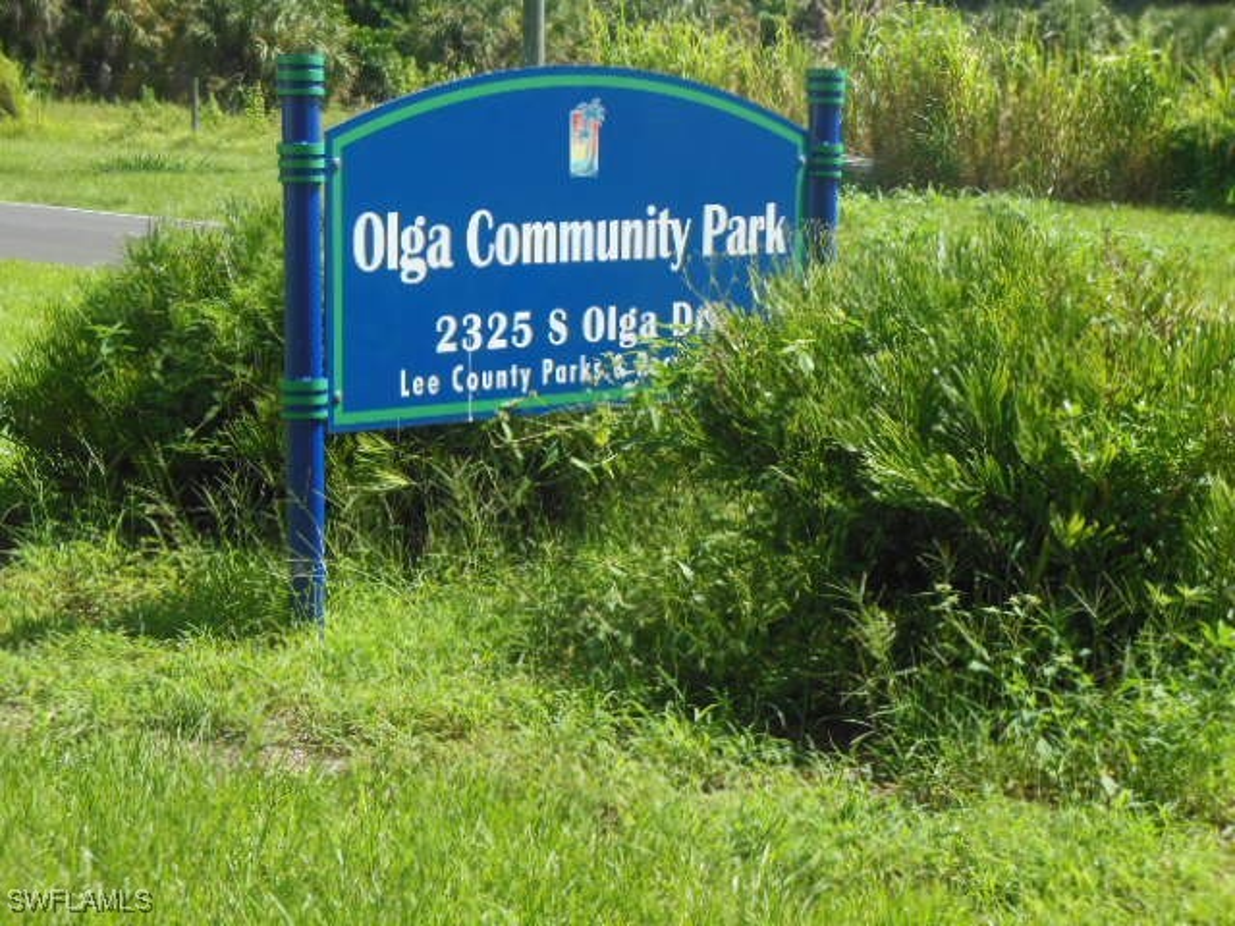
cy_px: 463
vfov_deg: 17.0
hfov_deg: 22.5
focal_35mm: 87
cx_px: 618
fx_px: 3104
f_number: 4.6
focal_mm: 15.5
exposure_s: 1/500
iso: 125
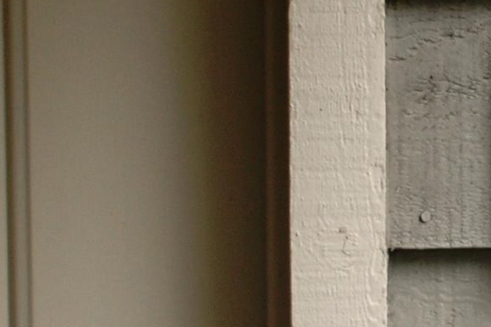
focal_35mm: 203
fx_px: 2768
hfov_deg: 10.0
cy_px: 153
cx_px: 573
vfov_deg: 6.8
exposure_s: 1/30
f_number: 4
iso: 200
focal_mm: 26
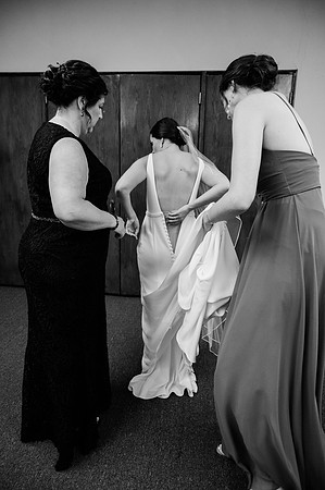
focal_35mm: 26
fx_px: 353
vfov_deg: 69.4
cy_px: 245
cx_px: 162
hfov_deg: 49.5
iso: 1600
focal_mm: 26
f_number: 4
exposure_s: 1/250
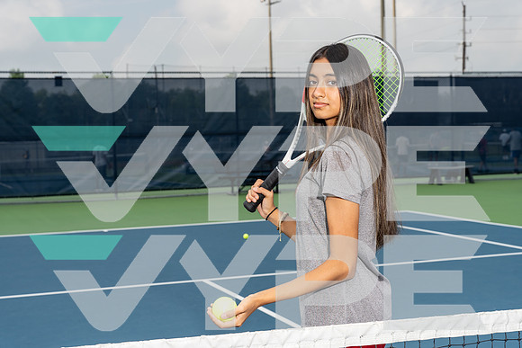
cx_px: 261
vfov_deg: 23.0
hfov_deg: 33.9
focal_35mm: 59
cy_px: 174
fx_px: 856
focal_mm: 59
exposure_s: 1/250
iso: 100
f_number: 8
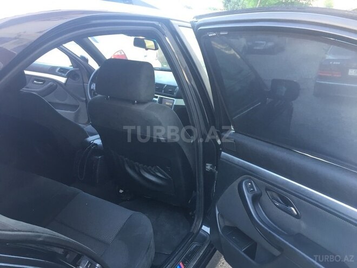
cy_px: 134
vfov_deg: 48.2
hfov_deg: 61.7
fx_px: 299
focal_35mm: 29
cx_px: 178
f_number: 2.2
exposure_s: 1/33
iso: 32
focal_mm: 4.15
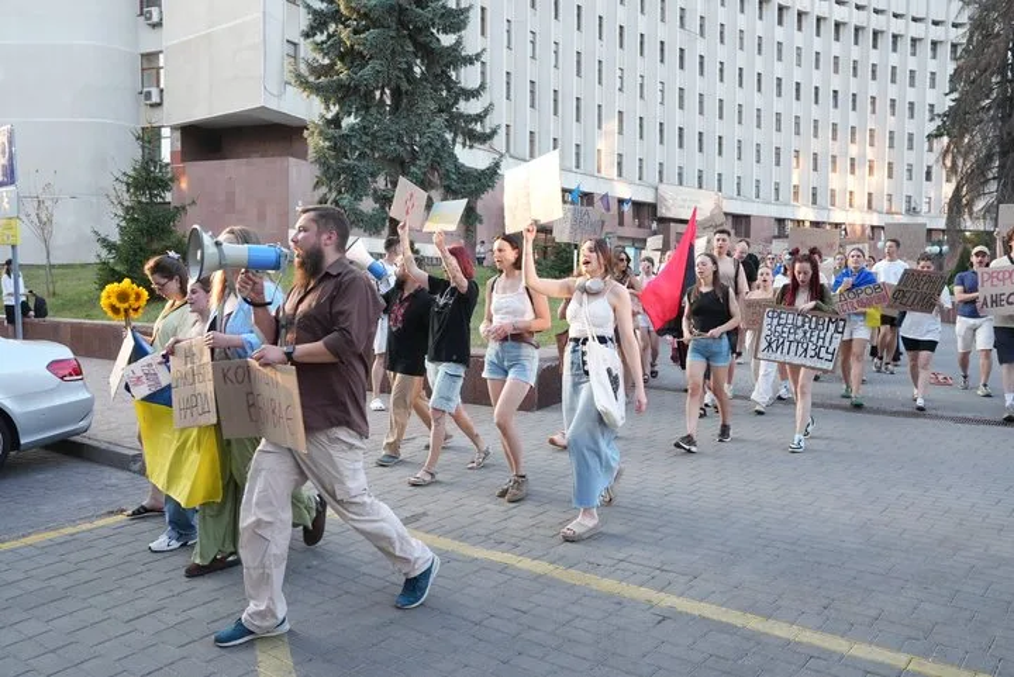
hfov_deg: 61.9
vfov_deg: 43.7
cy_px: 338
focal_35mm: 30
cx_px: 507
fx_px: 845
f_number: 6.3
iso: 1600
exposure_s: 1/250
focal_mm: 30
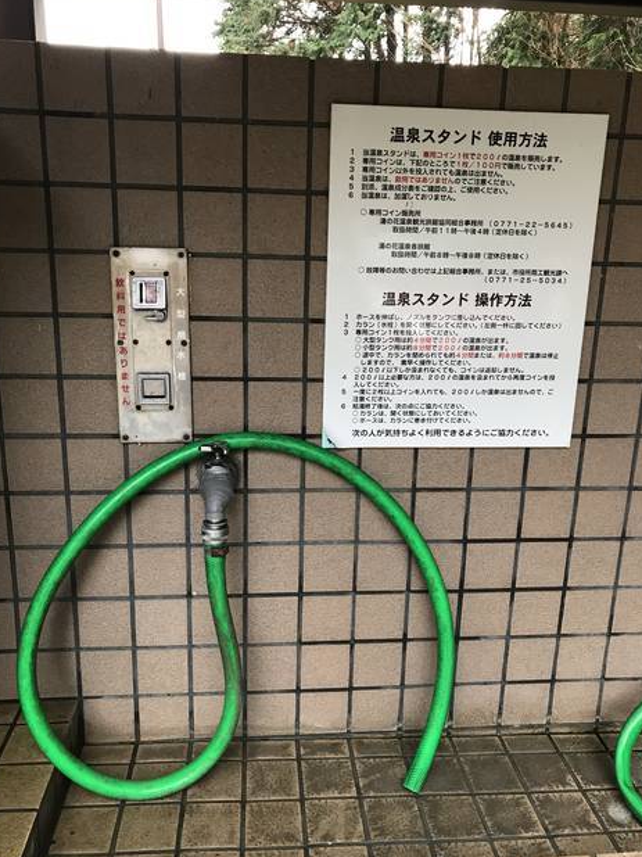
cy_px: 424
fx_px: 718
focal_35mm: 29
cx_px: 316
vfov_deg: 61.7
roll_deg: -0.3
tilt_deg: -14.9
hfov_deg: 48.2
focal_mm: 3.99
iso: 25
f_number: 1.8
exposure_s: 1/40
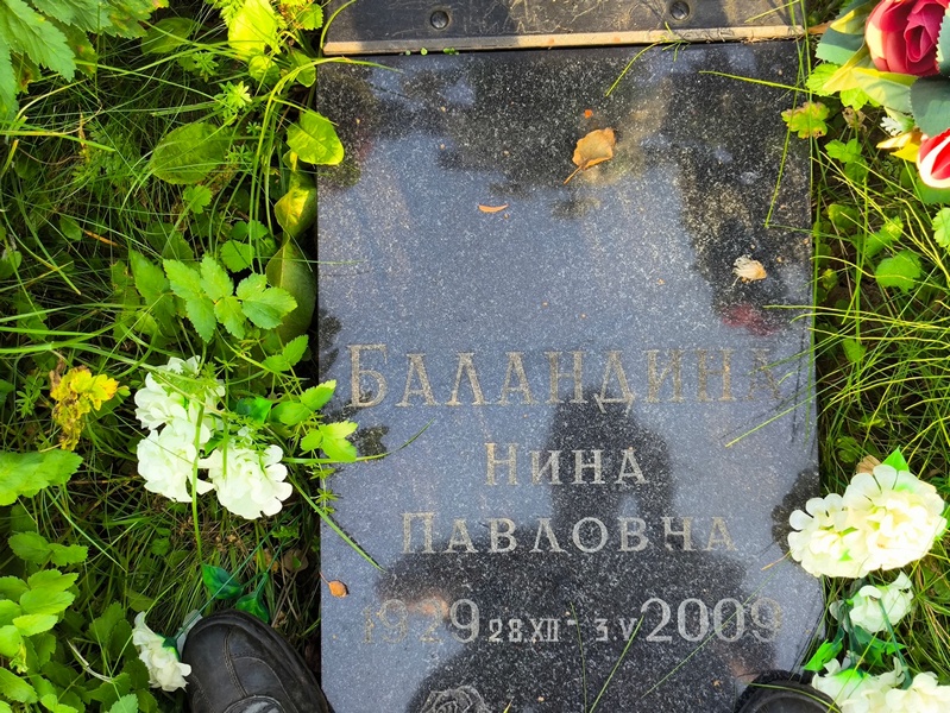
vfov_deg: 29.1
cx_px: 475
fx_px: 1373
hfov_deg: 38.2
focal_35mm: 50
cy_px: 356
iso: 64
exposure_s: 1/100
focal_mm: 4.71
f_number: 1.7
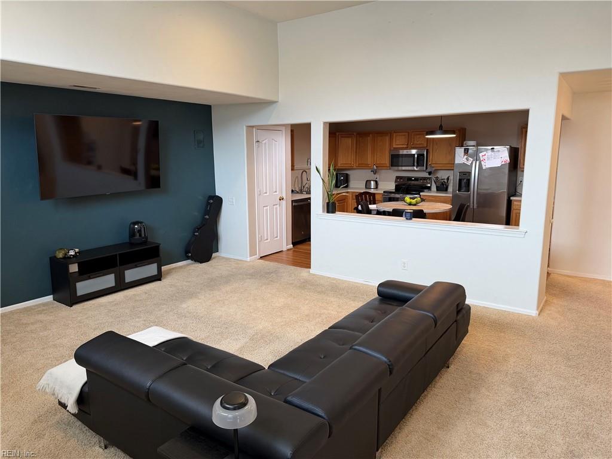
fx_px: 424
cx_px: 306
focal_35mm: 24
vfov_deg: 56.8
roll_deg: +0.7
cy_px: 230
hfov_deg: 71.6
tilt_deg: -8.9
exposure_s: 1/120
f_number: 1.78
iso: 125
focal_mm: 6.76
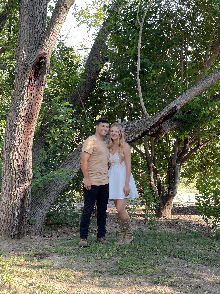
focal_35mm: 52
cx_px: 110
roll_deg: -0.2
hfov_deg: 28.0
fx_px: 441
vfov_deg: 36.8
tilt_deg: +0.1
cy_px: 147
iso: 64
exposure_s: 1/122
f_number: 2
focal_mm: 6
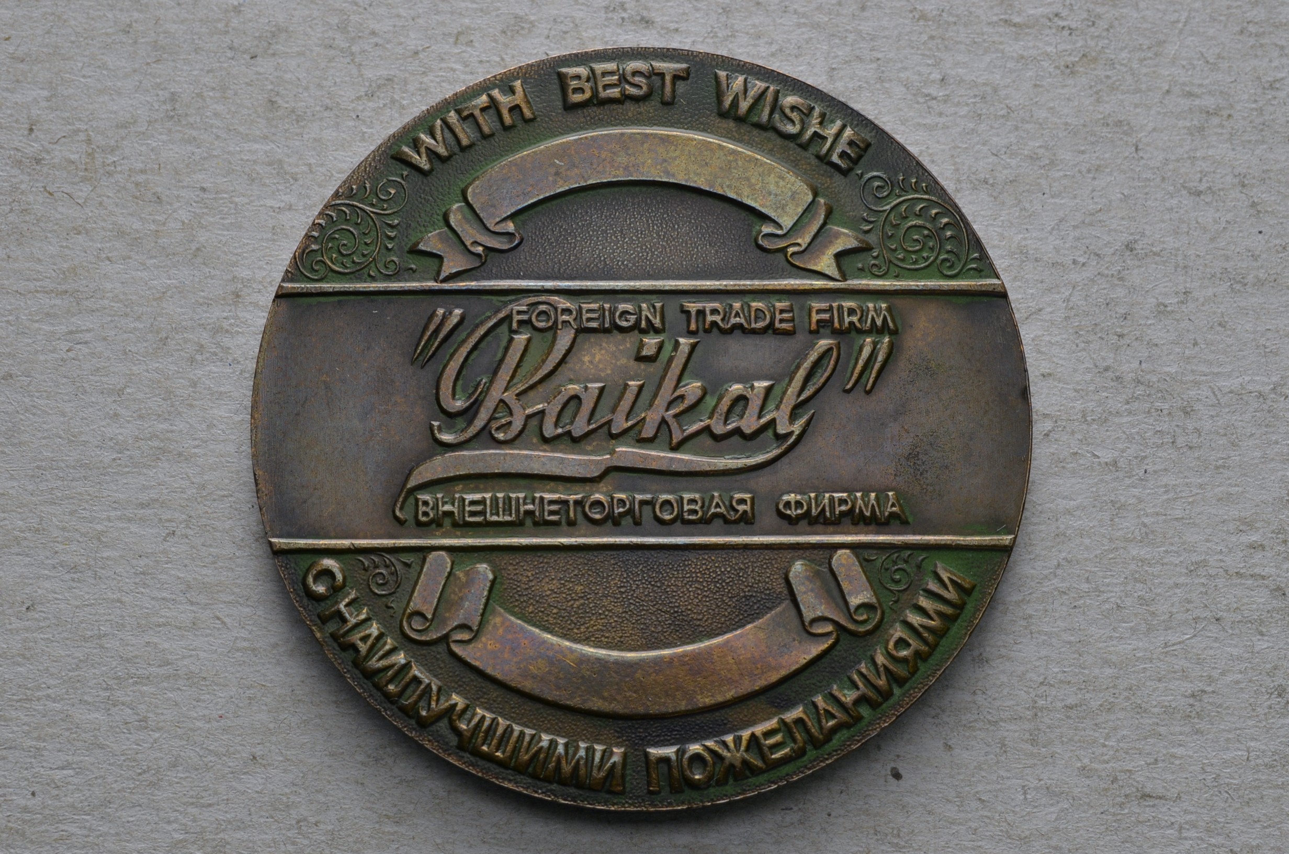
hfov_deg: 29.9
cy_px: 427
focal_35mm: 68
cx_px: 644
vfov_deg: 20.1
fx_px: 2412
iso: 400
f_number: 14
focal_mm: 45
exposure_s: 1/200
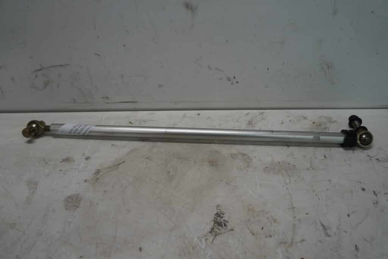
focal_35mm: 27
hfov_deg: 67.4
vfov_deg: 47.9
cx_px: 194
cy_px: 130
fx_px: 291
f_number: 3.5
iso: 100
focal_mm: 18
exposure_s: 1/160
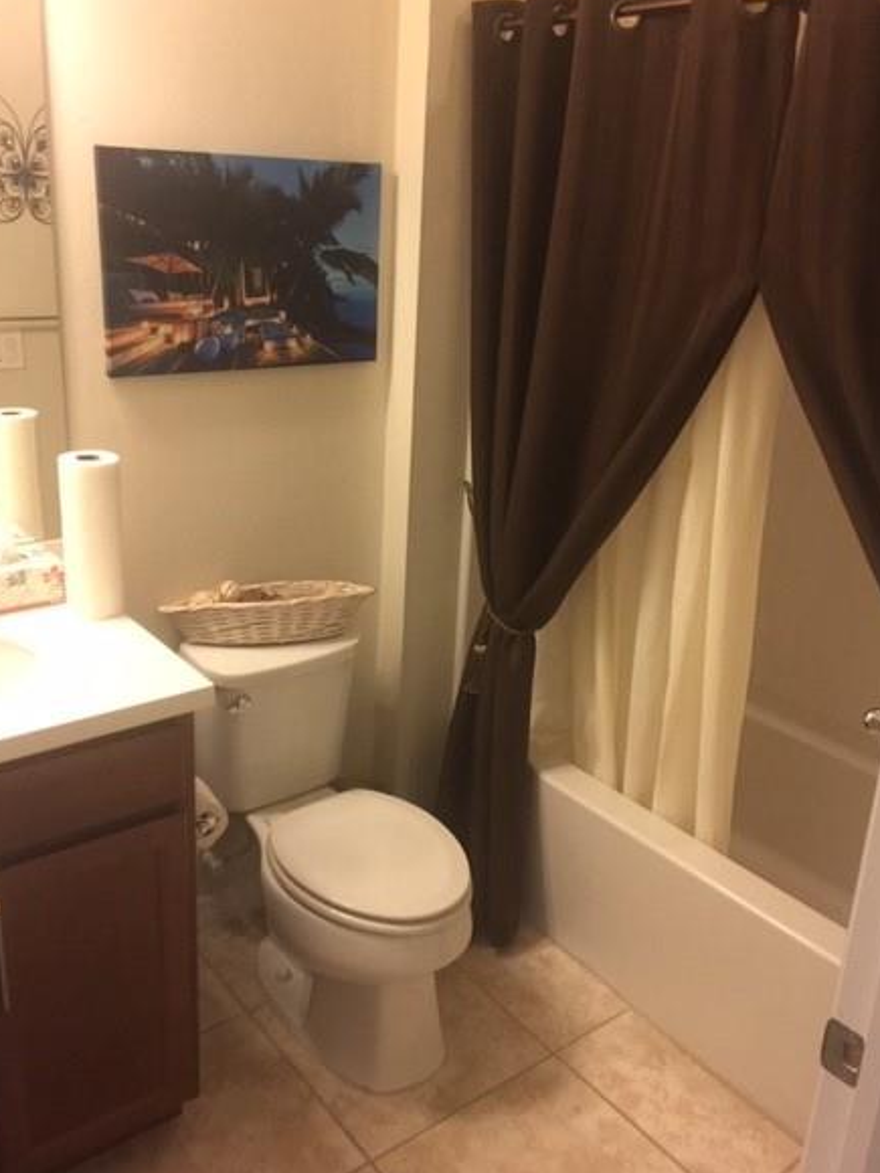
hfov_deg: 44.2
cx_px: 439
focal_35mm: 32
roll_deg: -1.8
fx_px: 1085
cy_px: 564
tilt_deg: -17.6
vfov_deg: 56.8
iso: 125
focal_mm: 4.15
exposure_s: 1/15
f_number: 2.2
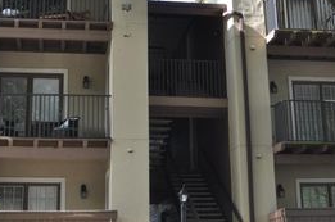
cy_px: 77
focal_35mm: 69
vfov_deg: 19.6
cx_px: 139
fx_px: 641
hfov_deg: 29.2
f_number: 5.6
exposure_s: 1/125
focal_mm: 24
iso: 200
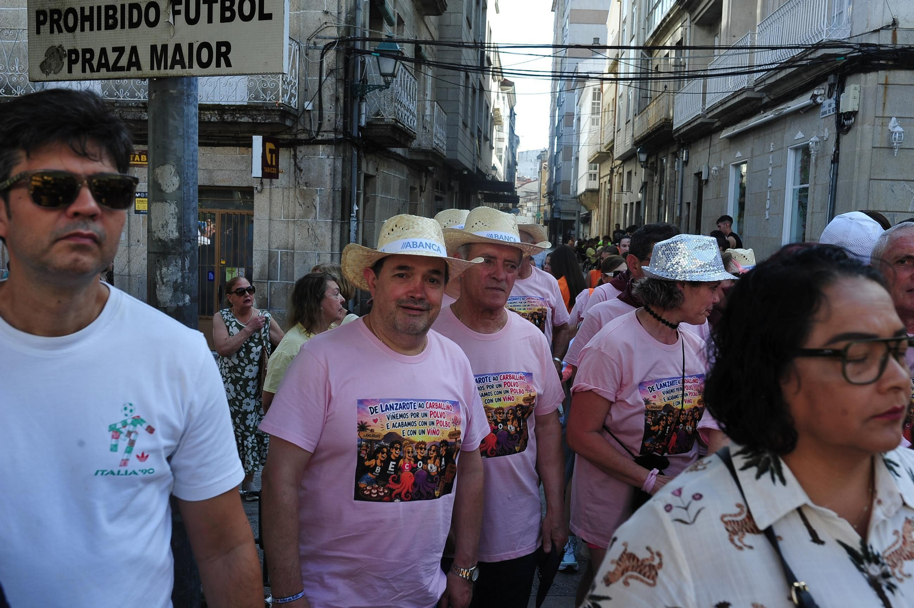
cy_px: 304
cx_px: 457
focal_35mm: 35
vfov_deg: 37.8
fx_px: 888
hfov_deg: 54.5
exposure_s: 1/250
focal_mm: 35
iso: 400
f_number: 8
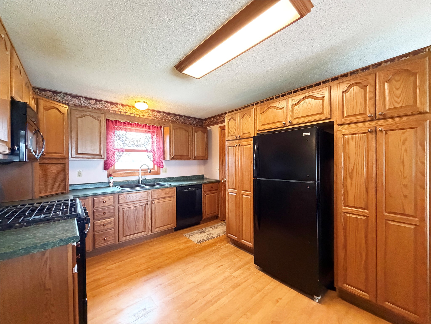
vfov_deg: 85.7
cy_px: 162
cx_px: 216
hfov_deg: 102.1
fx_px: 174
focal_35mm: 14
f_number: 2.2
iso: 800
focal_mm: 2.22
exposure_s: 1/60
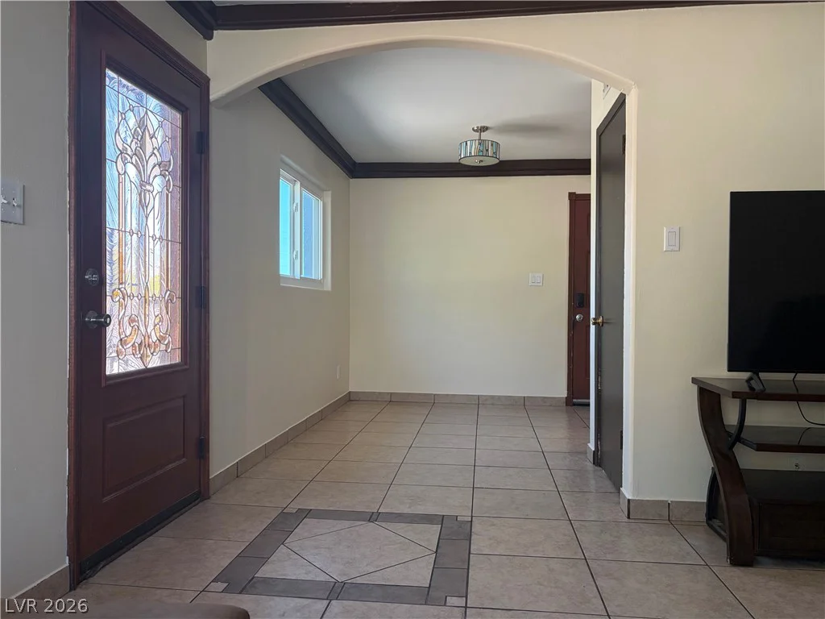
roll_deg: +0.0
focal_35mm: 26
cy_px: 310
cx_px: 412
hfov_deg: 67.3
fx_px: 620
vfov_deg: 53.1
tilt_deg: +0.3
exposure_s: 1/120
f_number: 1.6
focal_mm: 5.96
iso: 160
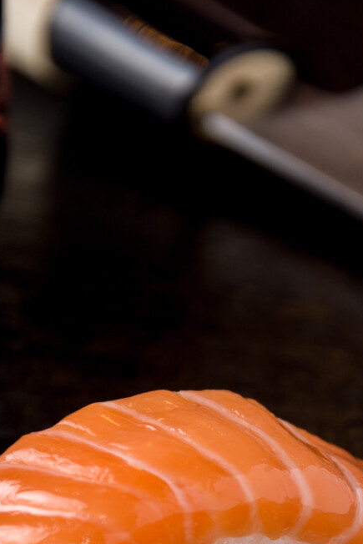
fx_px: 4382
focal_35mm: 290
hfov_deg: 4.7
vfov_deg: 7.1
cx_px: 215
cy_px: 411
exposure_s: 1/200
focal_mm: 105
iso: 200
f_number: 5.6
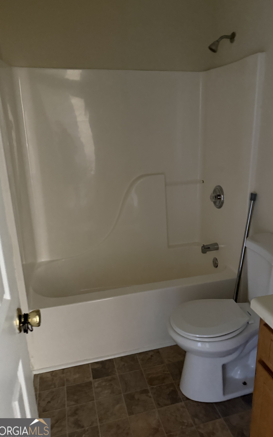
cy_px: 217
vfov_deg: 70.4
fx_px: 309
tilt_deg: -16.4
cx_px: 151
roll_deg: +1.1
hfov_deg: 47.5
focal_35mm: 26
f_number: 1.78
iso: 1000
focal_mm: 6.76
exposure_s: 1/32
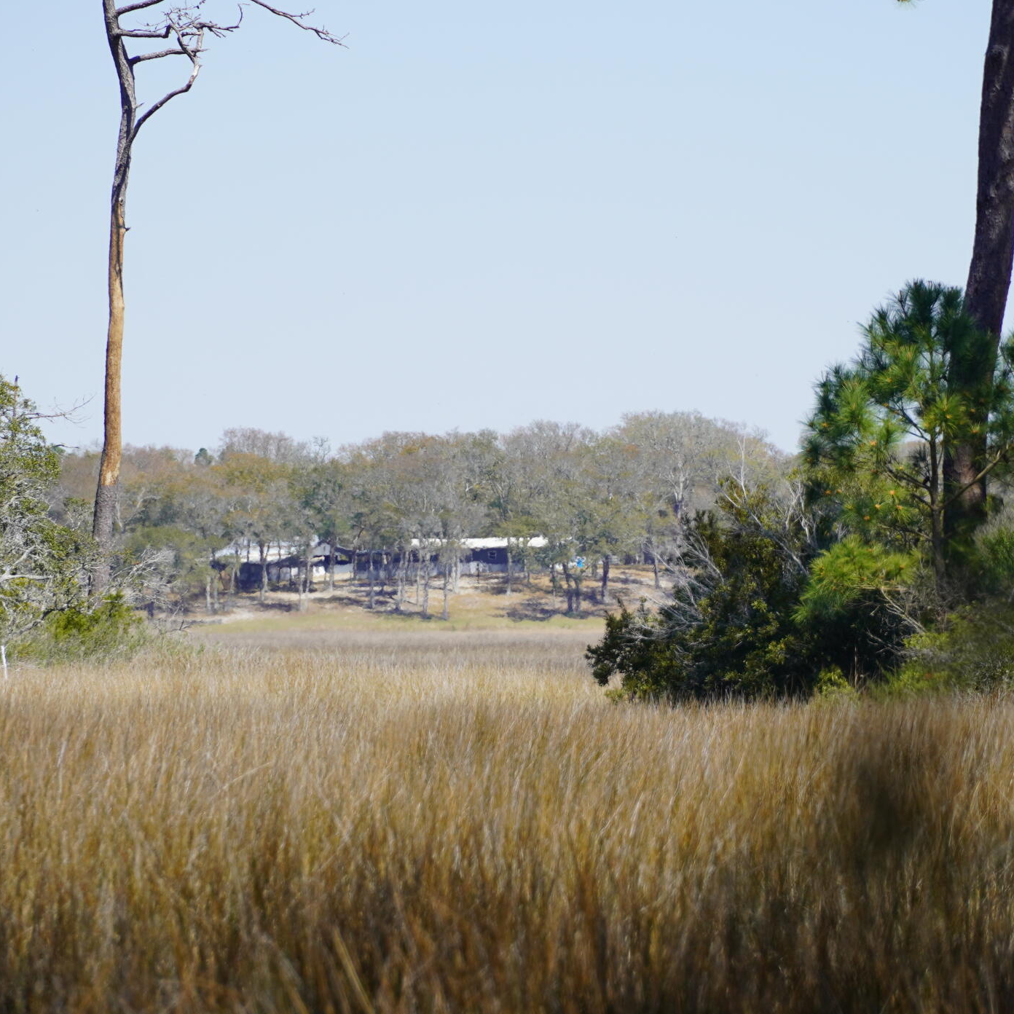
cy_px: 559
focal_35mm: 371
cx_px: 518
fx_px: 12293
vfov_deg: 4.7
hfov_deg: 4.7
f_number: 5.6
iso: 100
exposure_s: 1/500
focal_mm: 135
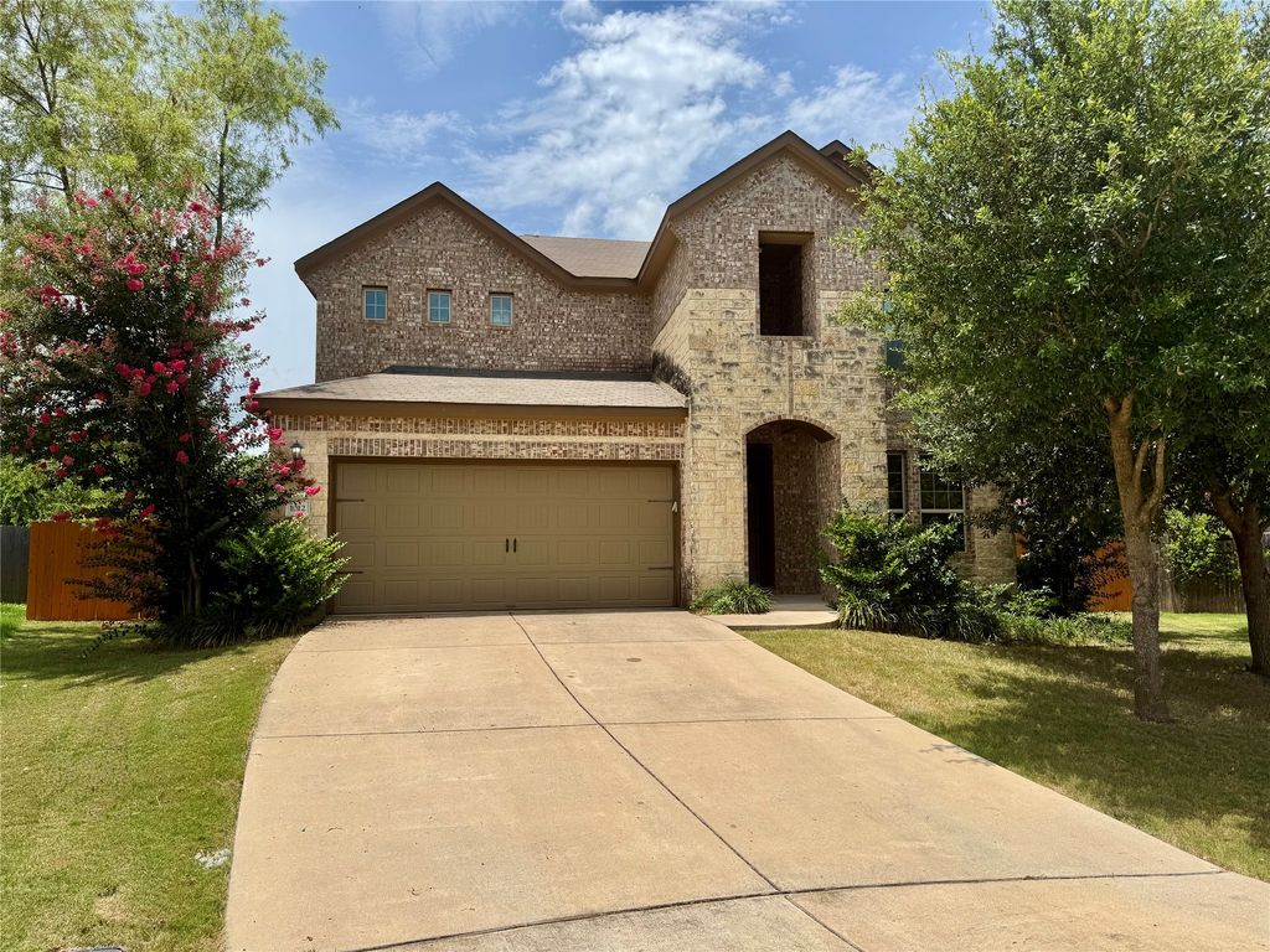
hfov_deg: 71.6
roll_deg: -1.7
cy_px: 476
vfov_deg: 56.8
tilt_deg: +3.8
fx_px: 881
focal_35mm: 24
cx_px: 635
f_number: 1.78
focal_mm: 6.76
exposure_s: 1/5814
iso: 80
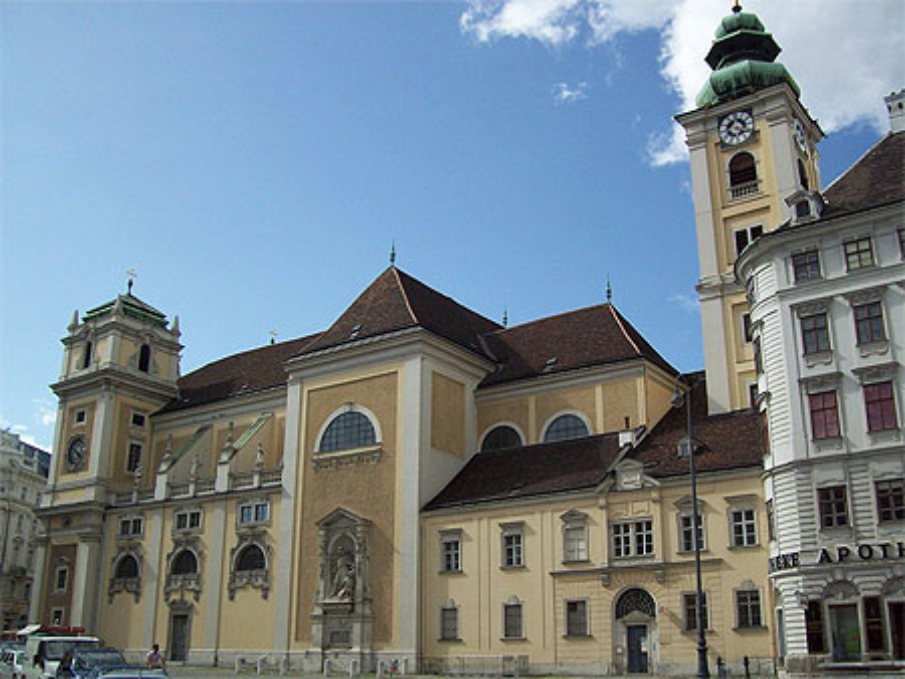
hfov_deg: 51.3
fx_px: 942
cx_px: 452
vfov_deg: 39.7
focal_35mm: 36
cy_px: 340
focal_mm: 6
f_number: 4.8
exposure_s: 1/732
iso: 80
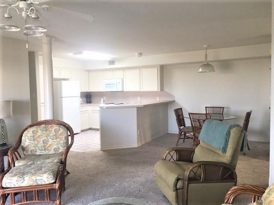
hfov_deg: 61.7
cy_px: 102
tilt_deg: -2.9
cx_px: 137
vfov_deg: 48.2
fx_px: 230
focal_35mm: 29
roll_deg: +0.7
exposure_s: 1/30
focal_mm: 4.15
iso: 40
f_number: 2.2
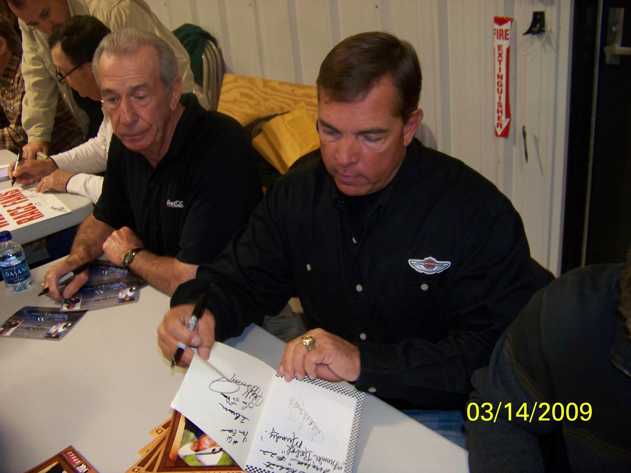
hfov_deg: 51.4
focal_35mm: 36
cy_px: 236
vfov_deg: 39.7
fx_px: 656
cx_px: 316
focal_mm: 5.85
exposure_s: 1/30
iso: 200
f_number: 2.8
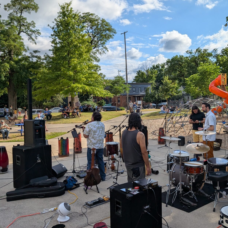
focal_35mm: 35
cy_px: 104
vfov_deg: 47.2
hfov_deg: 46.8
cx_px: 143
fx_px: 261
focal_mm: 6.9
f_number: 1.68
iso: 21
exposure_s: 1/1527
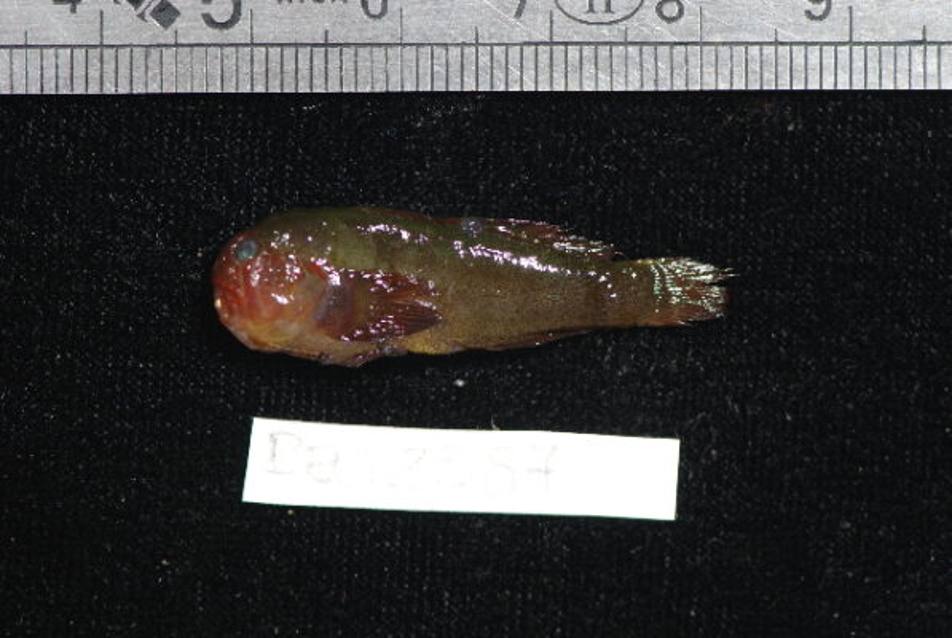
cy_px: 319
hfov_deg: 13.0
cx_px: 476
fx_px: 4171
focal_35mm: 158
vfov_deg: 8.7
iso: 100
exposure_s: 1/60
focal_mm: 105
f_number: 7.1
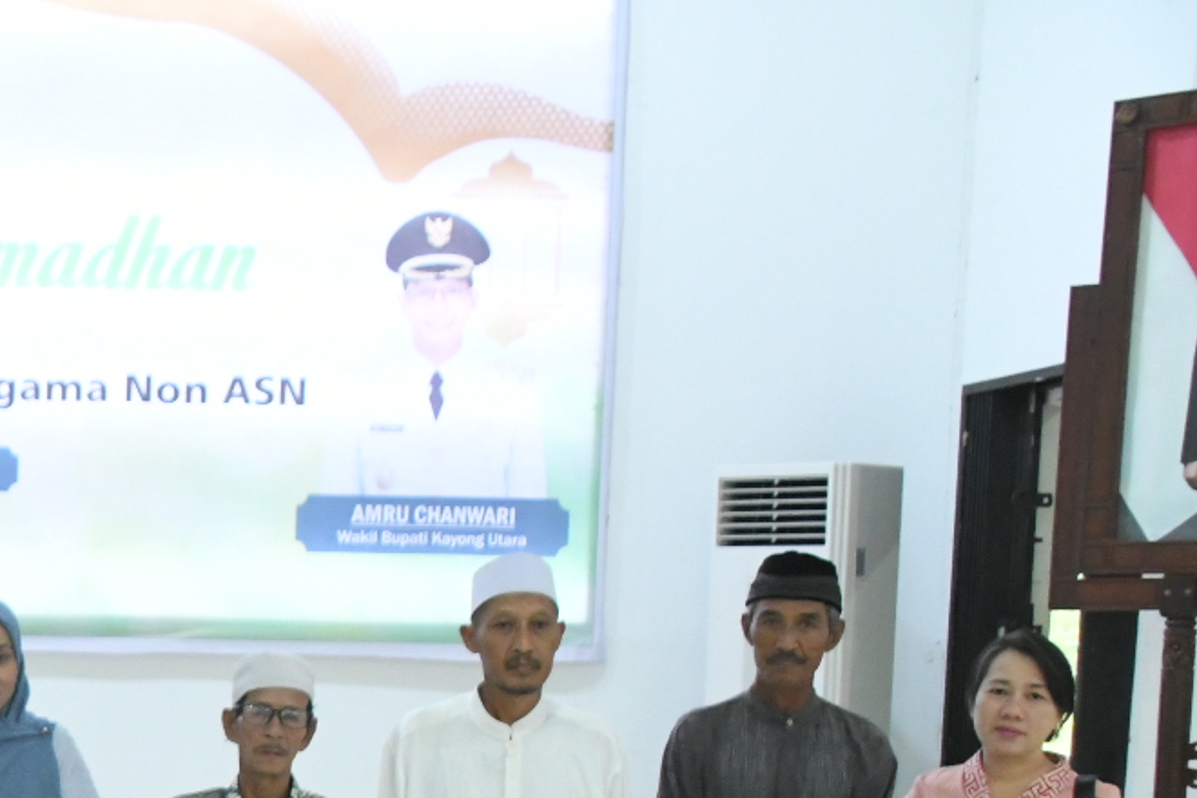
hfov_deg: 23.0
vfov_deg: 16.2
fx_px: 2693
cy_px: 968
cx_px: -238
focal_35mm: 81
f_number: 4.5
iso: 5000
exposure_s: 1/125
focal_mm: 22
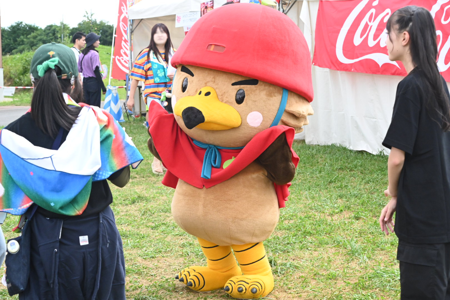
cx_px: 225
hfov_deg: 28.8
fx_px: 875
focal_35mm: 70
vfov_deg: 19.5
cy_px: 150
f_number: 10
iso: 6400
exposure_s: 1/2500
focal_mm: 70
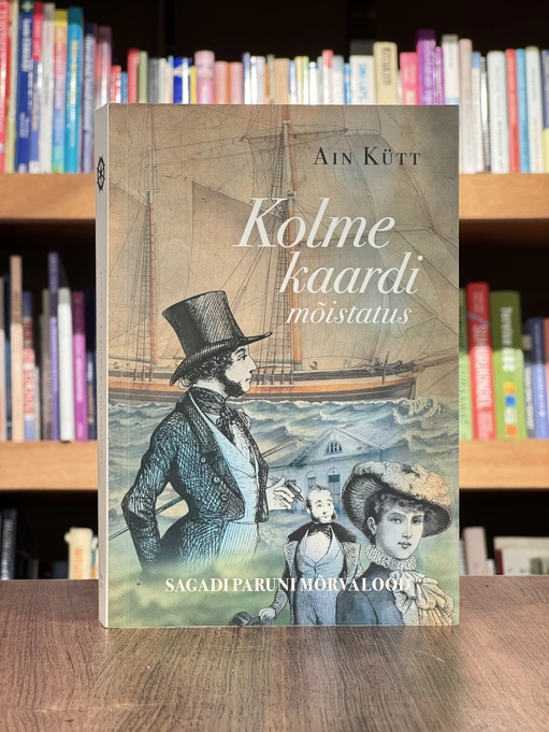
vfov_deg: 25.3
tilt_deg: +1.0
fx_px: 1628
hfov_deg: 19.1
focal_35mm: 77
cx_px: 274
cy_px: 366
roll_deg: -0.3
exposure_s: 1/60
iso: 320
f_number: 2.8
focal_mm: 9
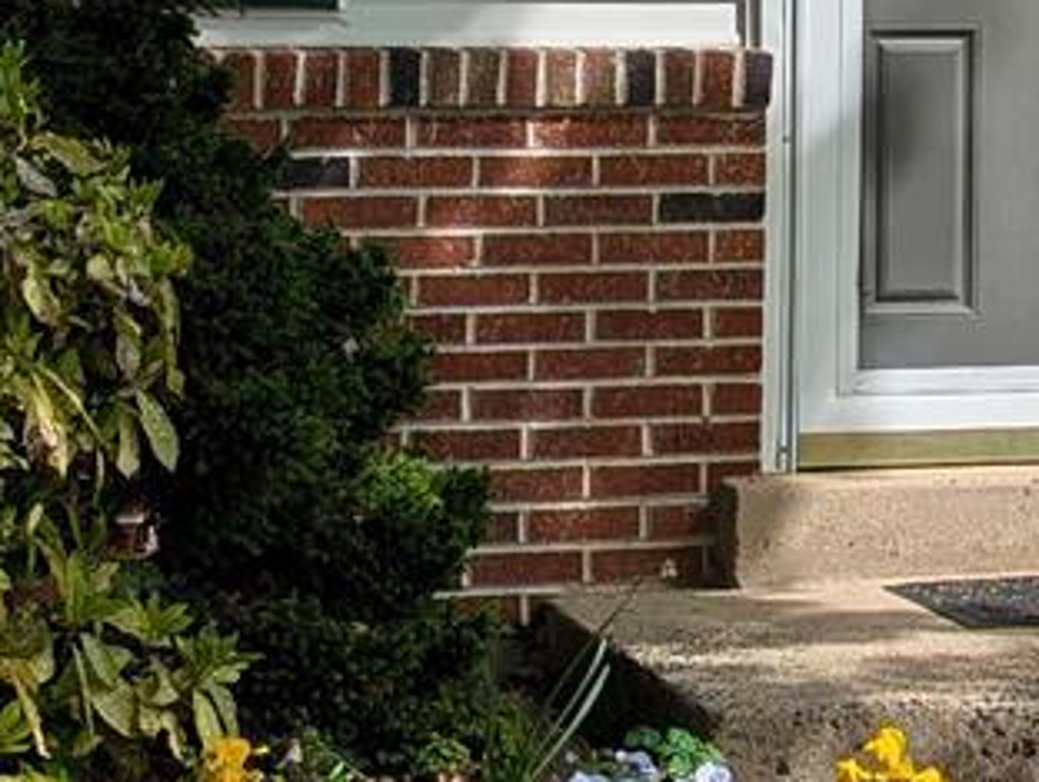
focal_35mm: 157
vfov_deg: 9.4
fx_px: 4720
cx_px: 972
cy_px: -67
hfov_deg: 12.5
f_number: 1.85
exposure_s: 1/2137
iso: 46
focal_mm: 6.81
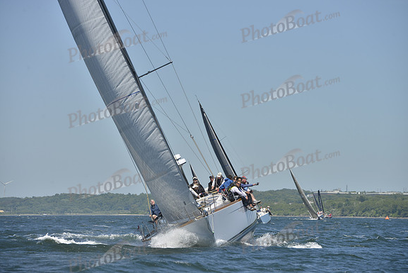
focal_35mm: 201
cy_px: 136
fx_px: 2278
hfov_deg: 10.2
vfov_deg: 6.8
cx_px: 204
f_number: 9
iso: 280
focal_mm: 200
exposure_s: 1/1250
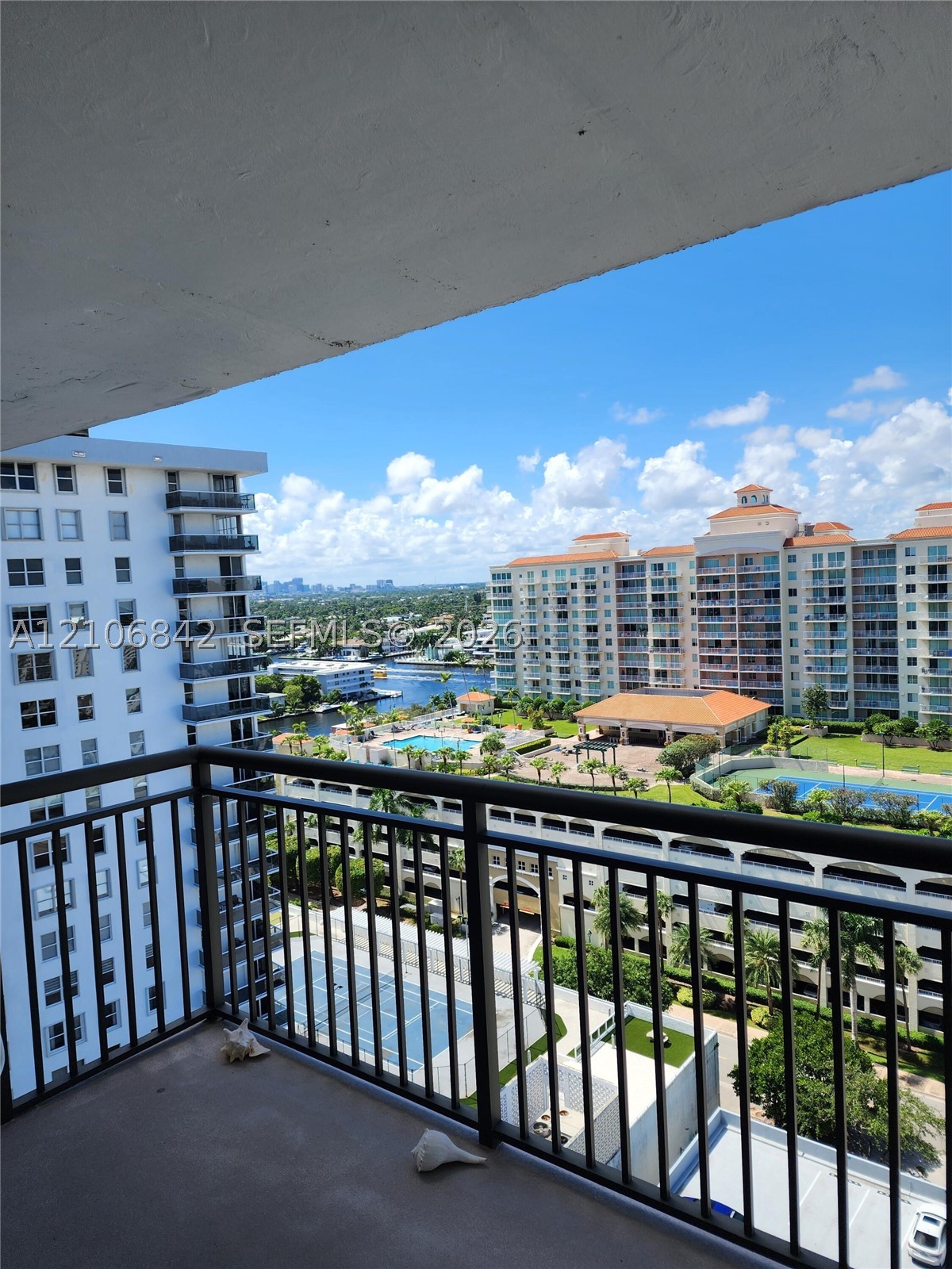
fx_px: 843
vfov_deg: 73.9
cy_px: 634
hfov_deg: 58.9
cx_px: 476
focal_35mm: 23
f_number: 1.8
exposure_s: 1/909
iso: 12
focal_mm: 6.4
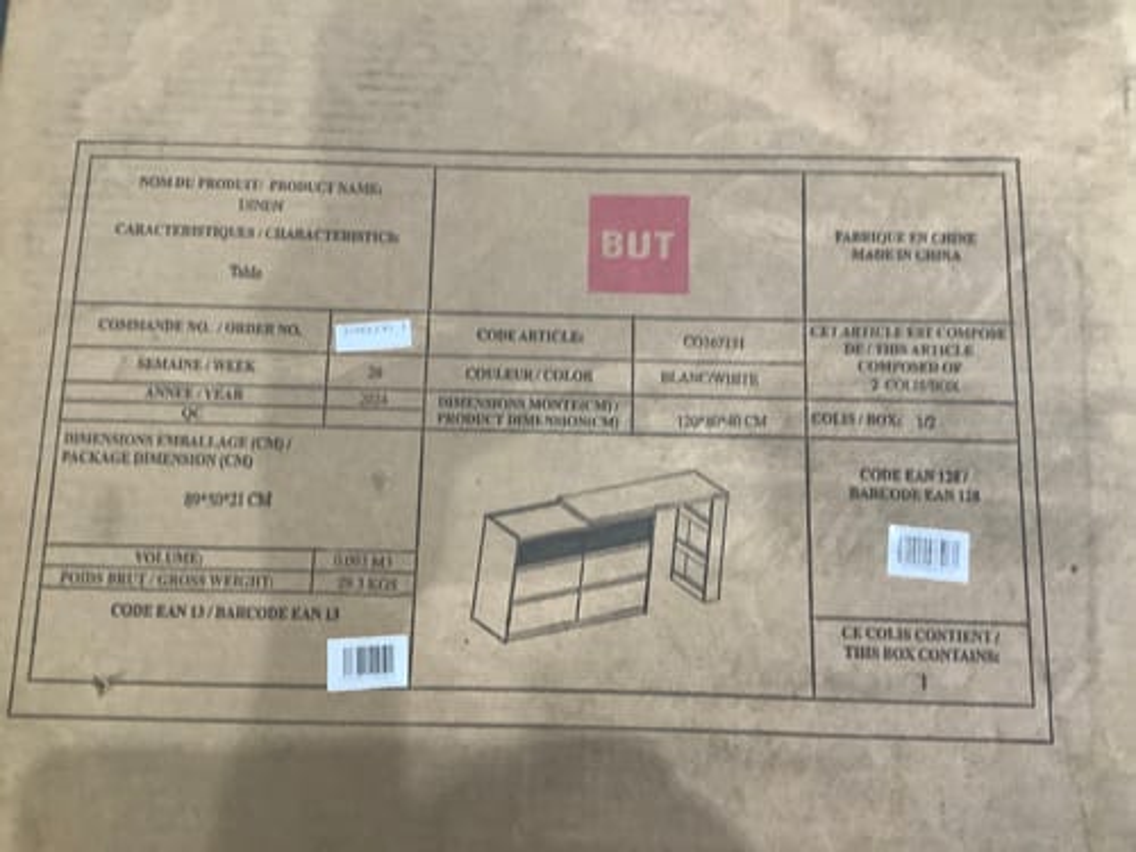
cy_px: 426
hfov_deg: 58.4
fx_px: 1017
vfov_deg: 45.4
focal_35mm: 31
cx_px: 568
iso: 200
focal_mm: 3.3
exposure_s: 1/60
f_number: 2.4
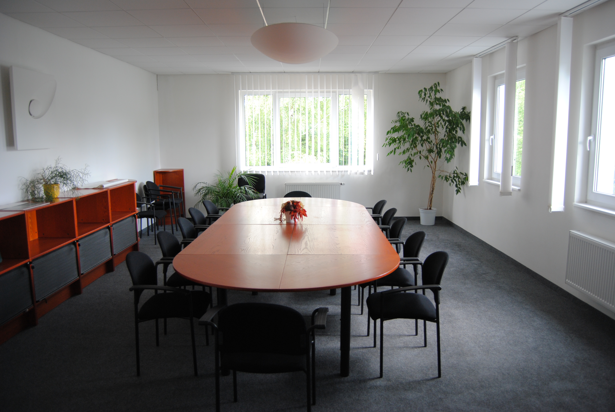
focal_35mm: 27
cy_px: 206
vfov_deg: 48.0
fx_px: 462
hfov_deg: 67.3
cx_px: 308
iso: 250
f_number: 3.5
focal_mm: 18
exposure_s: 1/30
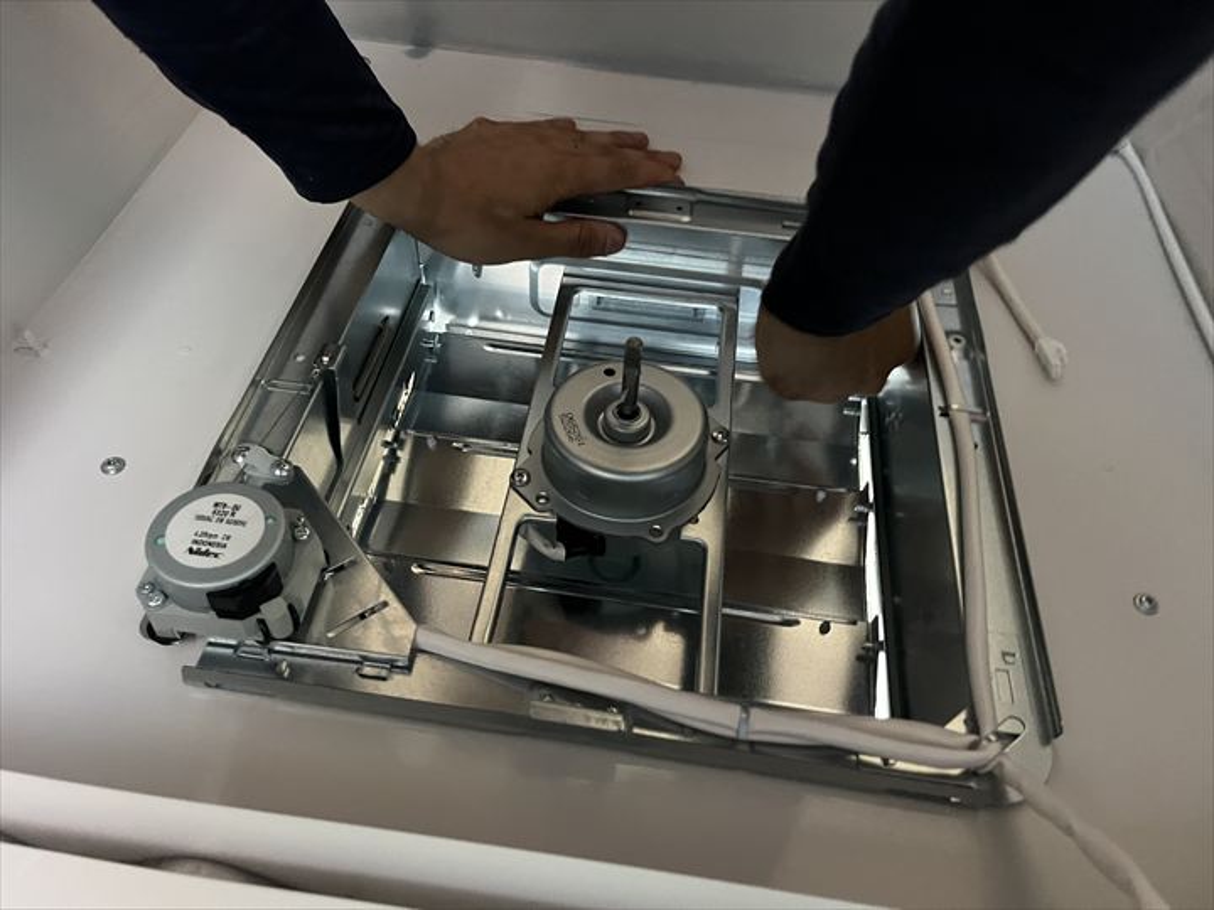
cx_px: 607
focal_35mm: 26
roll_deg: -12.1
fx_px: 912
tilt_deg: +35.8
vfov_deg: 53.1
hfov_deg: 67.3
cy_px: 455
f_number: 1.6
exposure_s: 1/30
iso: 640
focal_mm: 5.1
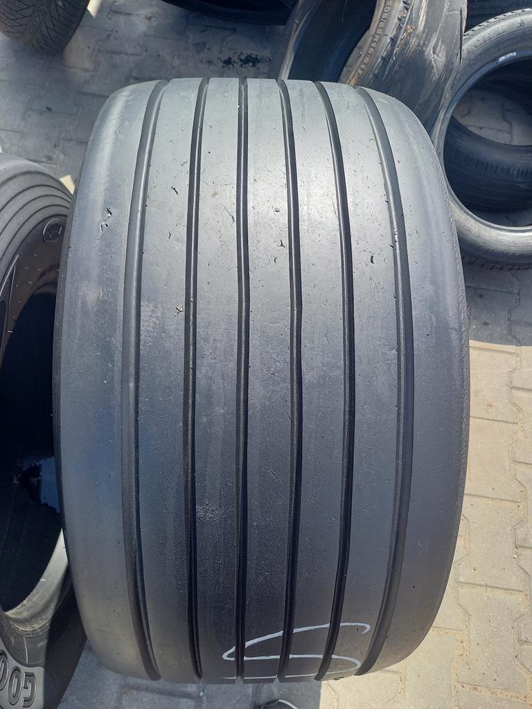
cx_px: 266
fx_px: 512
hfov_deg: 54.9
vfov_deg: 69.4
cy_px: 354
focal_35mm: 25
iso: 50
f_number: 1.8
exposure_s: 1/317
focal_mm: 4.65
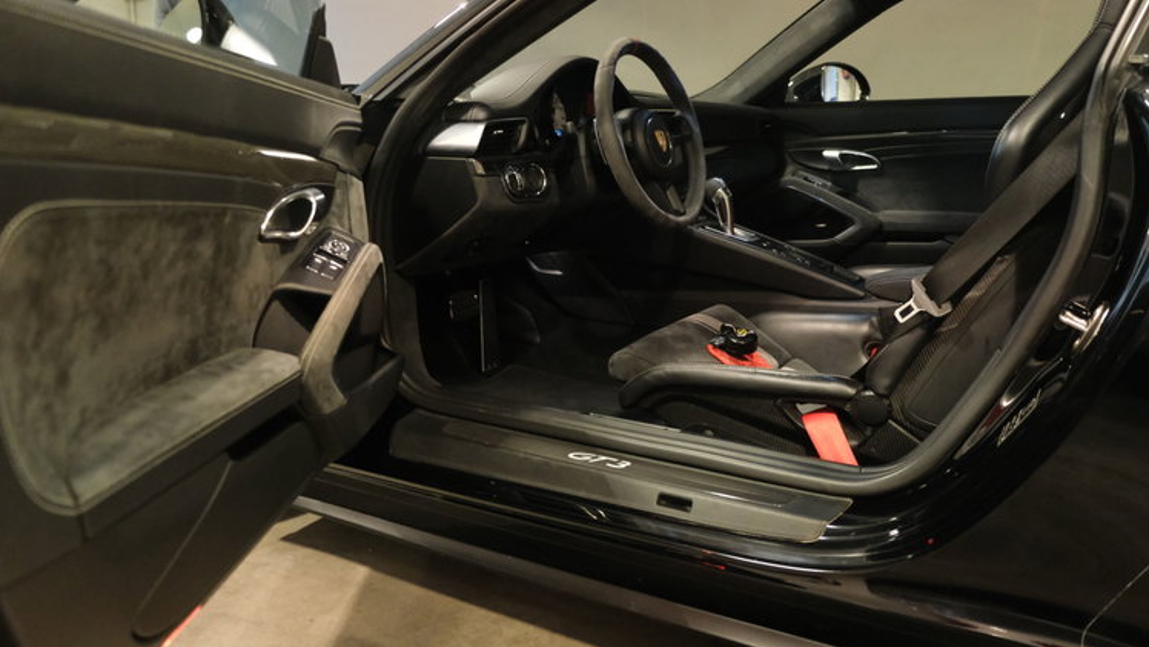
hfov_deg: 66.1
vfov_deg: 40.2
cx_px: 586
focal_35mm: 29
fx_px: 884
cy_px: 295
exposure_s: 1/80
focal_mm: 18
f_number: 2.8
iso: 6400
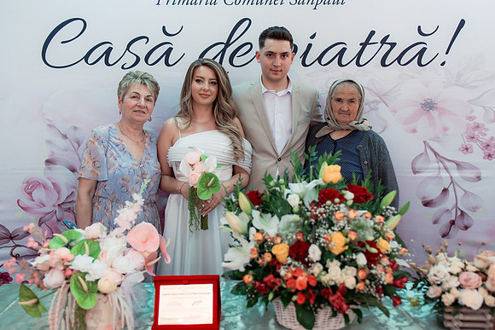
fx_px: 501
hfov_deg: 52.6
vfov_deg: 36.5
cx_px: 258
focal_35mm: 36
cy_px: 172
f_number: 2.8
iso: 800
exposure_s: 1/250
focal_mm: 35
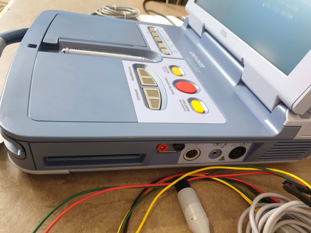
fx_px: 234
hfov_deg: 67.3
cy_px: 116
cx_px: 156
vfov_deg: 53.1
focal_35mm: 26
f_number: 1.5
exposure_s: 1/50
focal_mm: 4.3
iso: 320
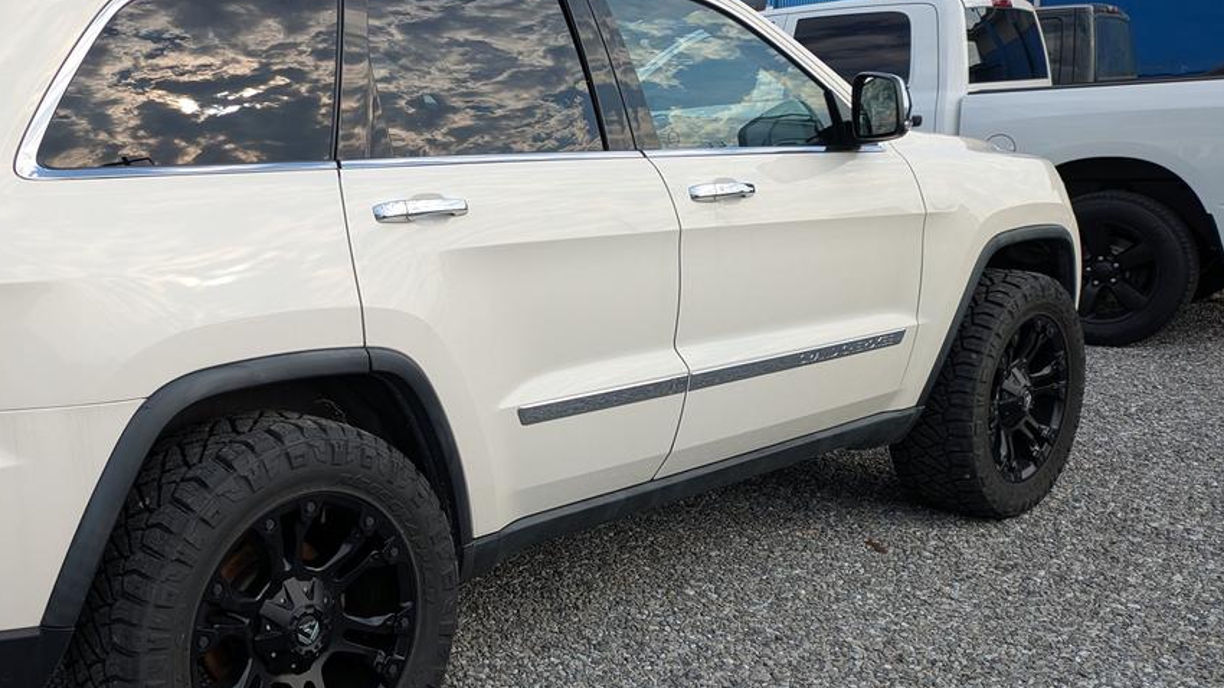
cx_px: 381
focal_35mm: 41
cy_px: 370
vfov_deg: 29.0
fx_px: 1331
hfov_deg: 48.3
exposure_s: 1/1060
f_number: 1.89
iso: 45
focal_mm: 5.43
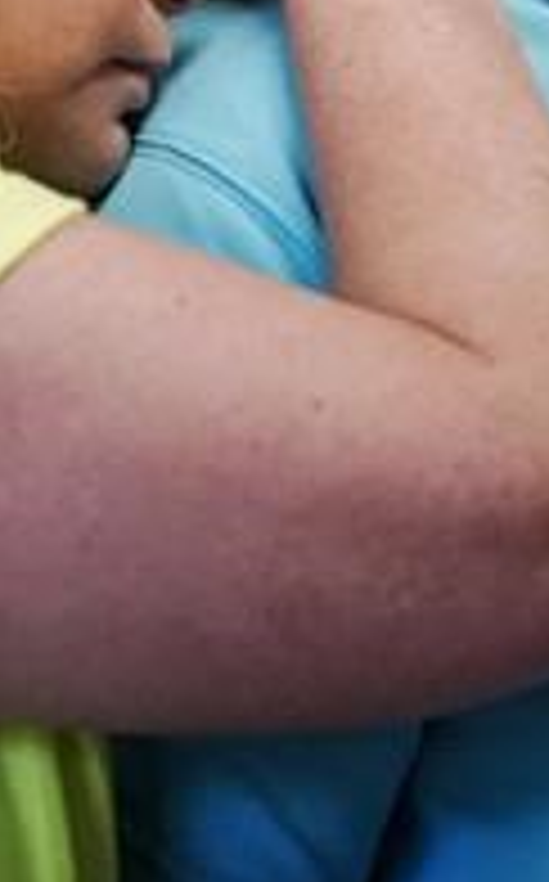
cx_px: 230
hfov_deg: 7.4
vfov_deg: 11.8
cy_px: 34
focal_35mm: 176
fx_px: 4226
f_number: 2.8
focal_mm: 52
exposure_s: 1/4000
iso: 8000
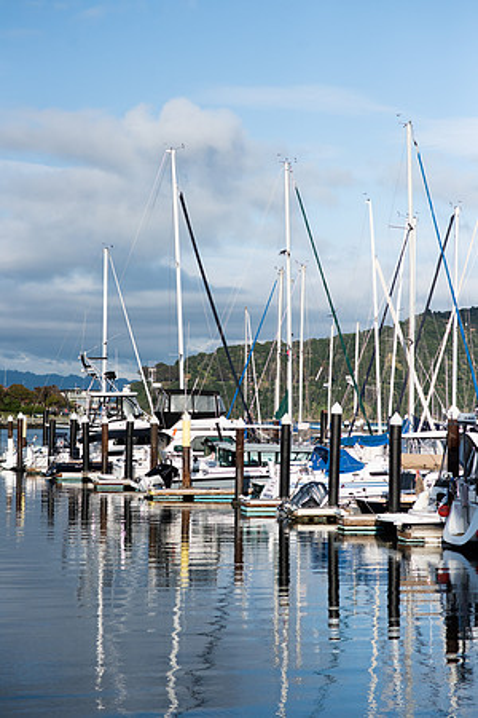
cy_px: 359
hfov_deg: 16.1
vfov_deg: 23.9
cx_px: 239
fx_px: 1693
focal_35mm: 85
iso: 500
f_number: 4
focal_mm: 85
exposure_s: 1/8000
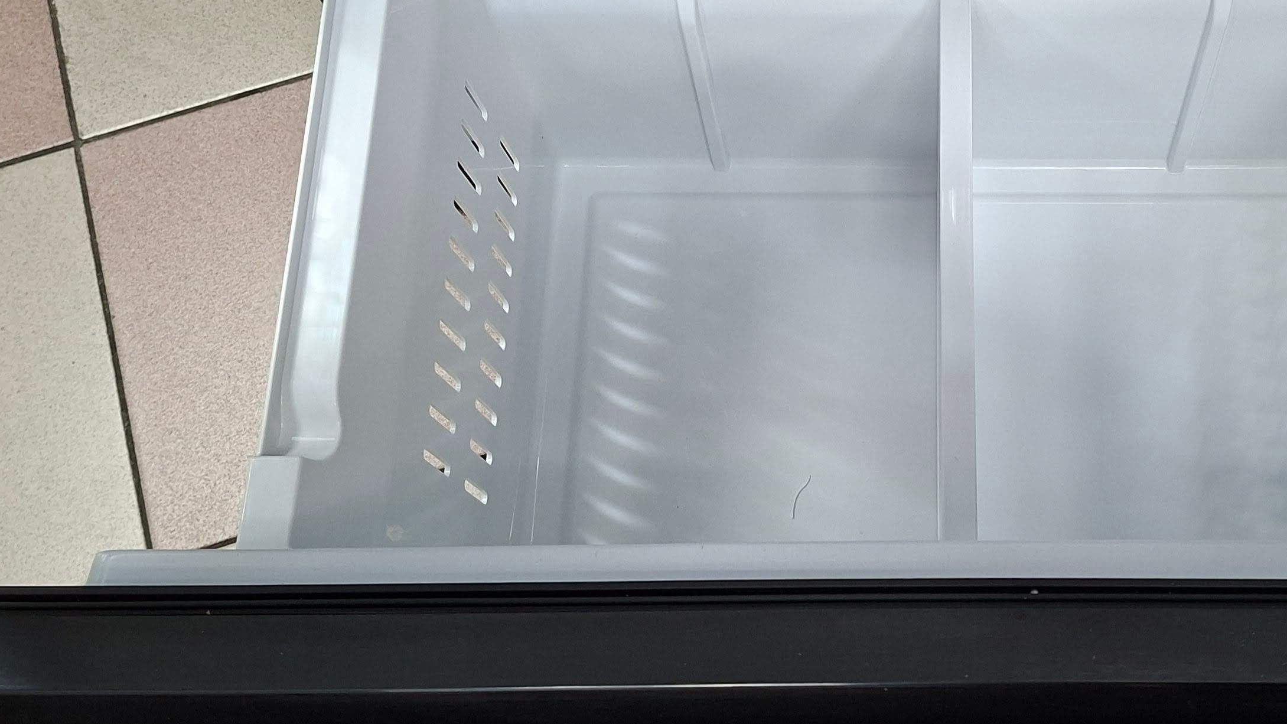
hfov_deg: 43.4
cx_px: 931
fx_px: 1570
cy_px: 248
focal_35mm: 46
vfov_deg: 25.8
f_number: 1.8
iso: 320
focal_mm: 5.54
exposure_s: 1/50
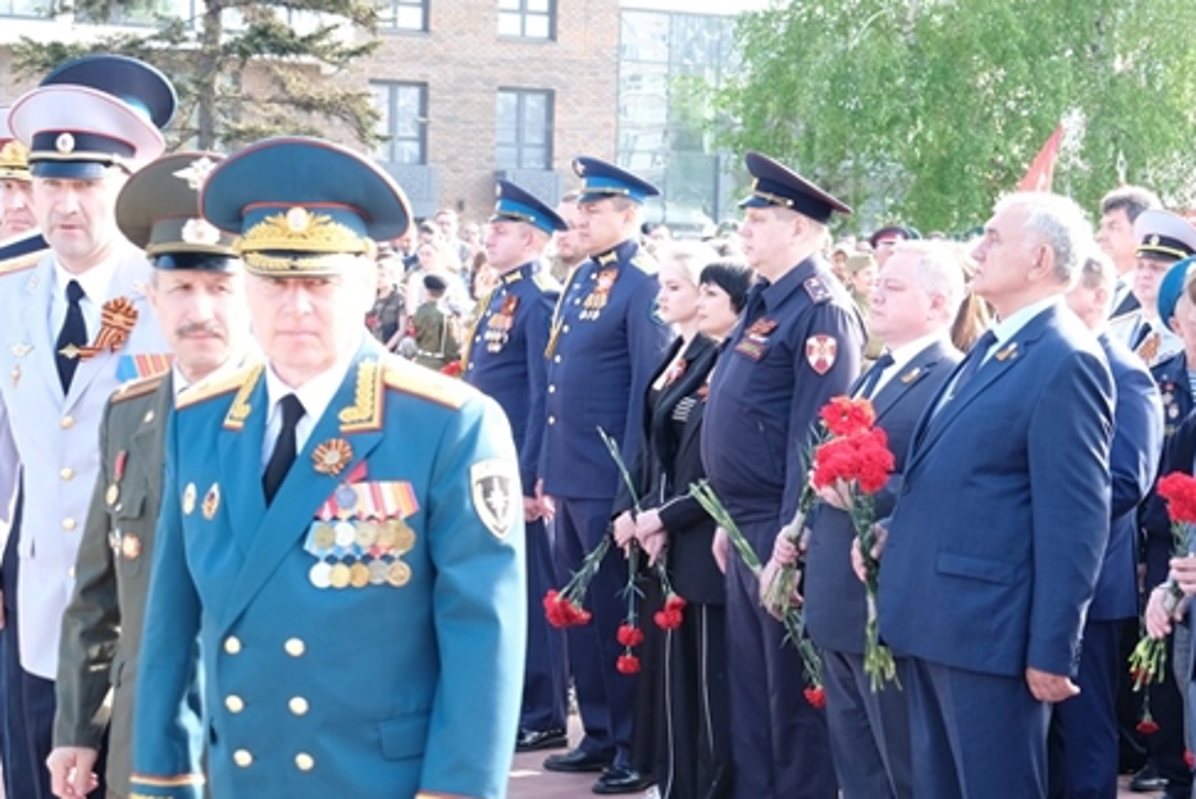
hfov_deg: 29.5
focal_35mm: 68
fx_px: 2260
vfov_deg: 19.9
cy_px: 602
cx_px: 740
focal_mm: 29.2
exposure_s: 1/70
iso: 160
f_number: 4.5
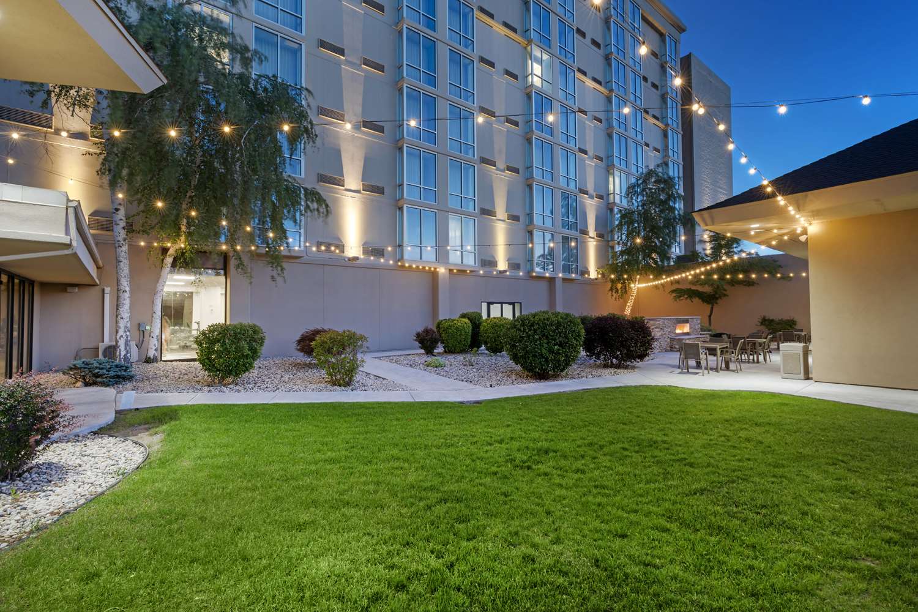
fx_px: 408
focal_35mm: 16
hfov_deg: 96.7
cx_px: 459
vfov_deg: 73.7
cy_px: 306
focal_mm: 16
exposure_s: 1/3
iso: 400
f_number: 11
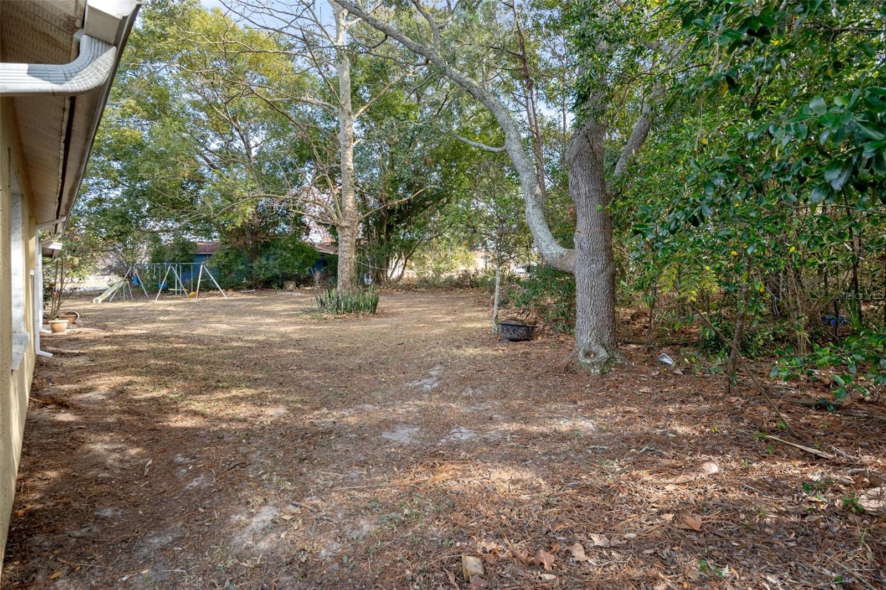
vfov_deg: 70.4
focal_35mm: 17
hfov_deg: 93.3
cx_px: 443
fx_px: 418
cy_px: 295
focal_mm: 17
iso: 400
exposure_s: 1/40
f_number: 8
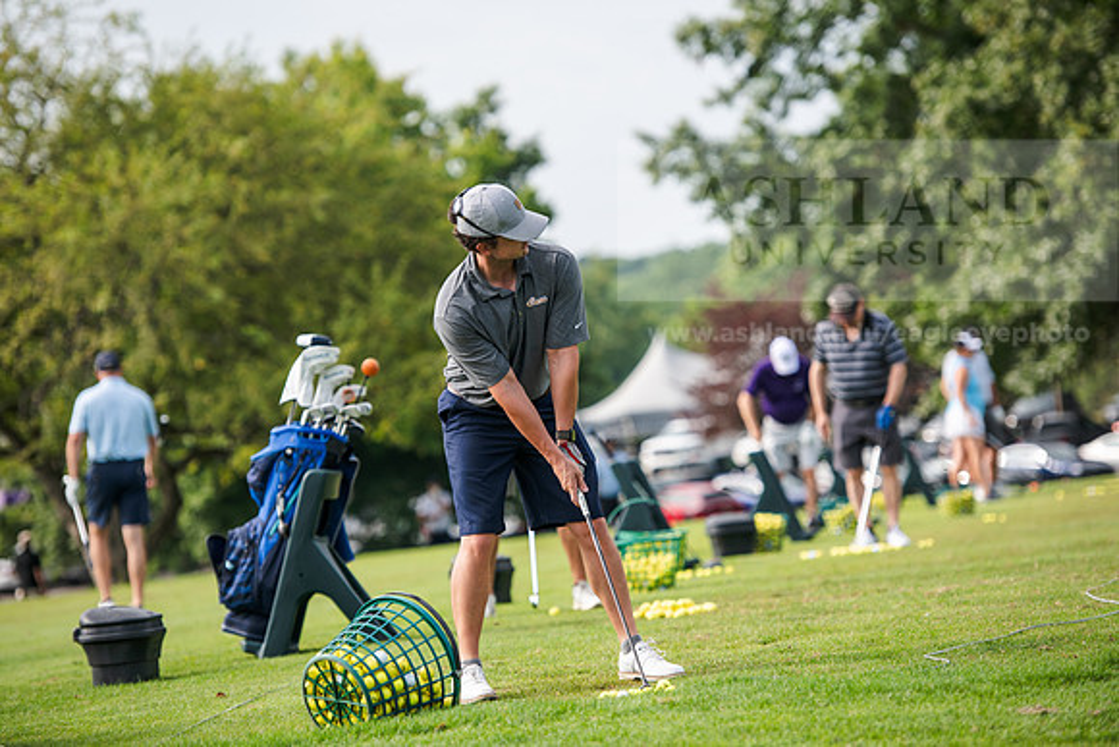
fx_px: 4352
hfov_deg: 14.7
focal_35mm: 140
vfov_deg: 9.8
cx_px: 560
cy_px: 374
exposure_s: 1/640
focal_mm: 140
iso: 80
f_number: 3.2
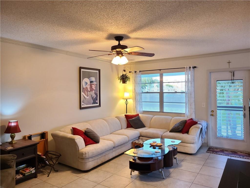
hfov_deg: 67.3
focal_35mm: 26
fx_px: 188
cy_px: 94
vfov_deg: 53.1
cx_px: 125
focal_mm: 5.4
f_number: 1.8
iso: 320
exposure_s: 1/39
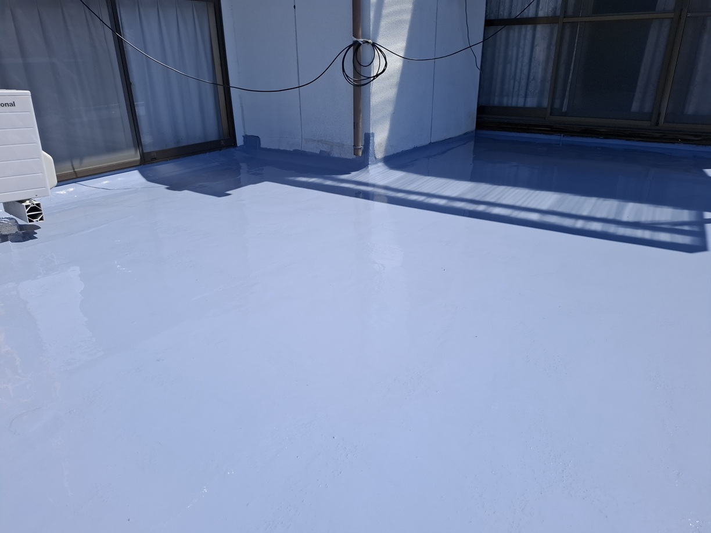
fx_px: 472
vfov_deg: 58.9
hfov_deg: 73.9
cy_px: 266
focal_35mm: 23
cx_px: 356
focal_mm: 5.54
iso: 50
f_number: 1.8
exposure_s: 1/3195
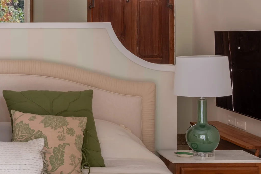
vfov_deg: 15.7
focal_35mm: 87
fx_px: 631
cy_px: 53
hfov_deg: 22.4
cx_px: -3
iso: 125
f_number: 5.6
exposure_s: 1/25
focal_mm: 23
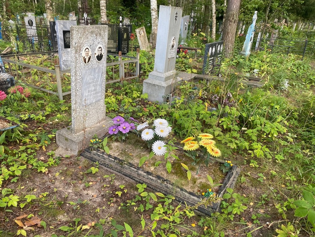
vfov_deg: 53.1
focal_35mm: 26
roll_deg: -0.1
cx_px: 158
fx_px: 237
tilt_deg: -15.6
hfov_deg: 67.3
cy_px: 118
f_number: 1.8
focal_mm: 4.25
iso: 50
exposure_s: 1/122
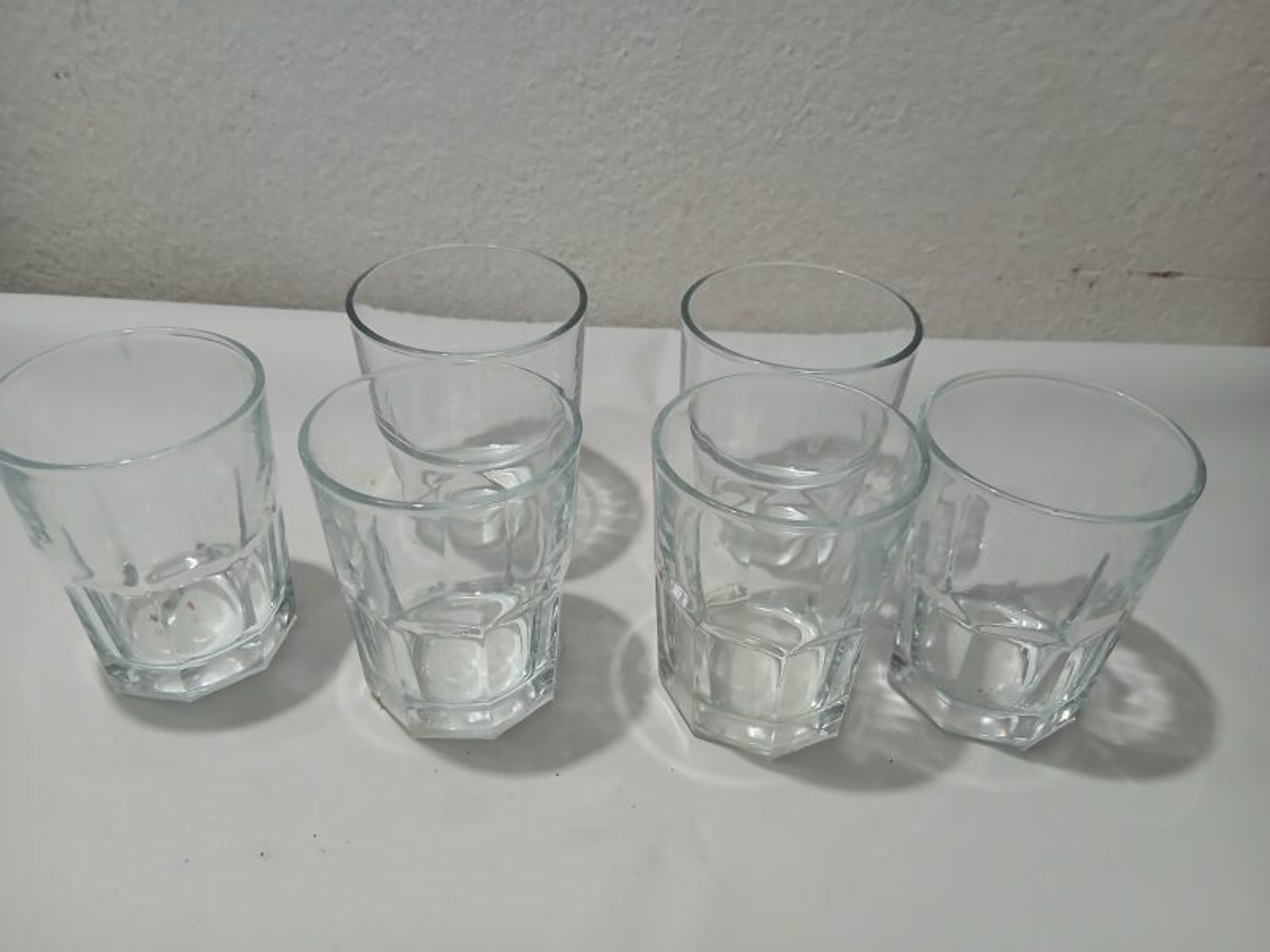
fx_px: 954
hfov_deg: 67.3
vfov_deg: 53.1
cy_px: 476
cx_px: 635
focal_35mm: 26
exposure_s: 1/50
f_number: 1.8
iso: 250
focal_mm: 3.98
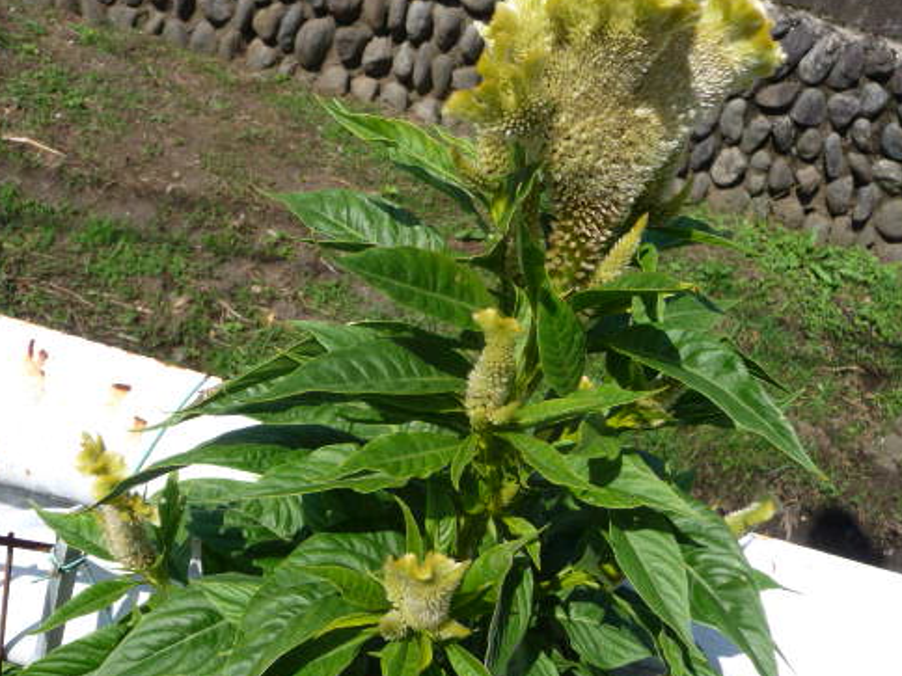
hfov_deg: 50.1
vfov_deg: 38.6
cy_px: 317
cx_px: 425
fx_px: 964
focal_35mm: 37
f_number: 3.3
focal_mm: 4.7
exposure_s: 1/1000
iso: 100
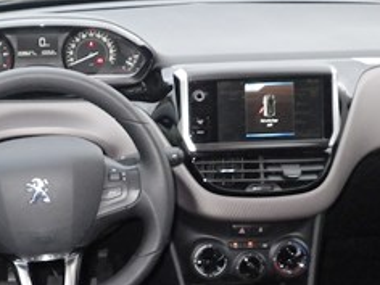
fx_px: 626
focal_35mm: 57
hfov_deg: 32.5
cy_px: 182
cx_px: 58
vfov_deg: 25.6
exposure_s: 1/50
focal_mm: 5
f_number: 3.5
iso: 400
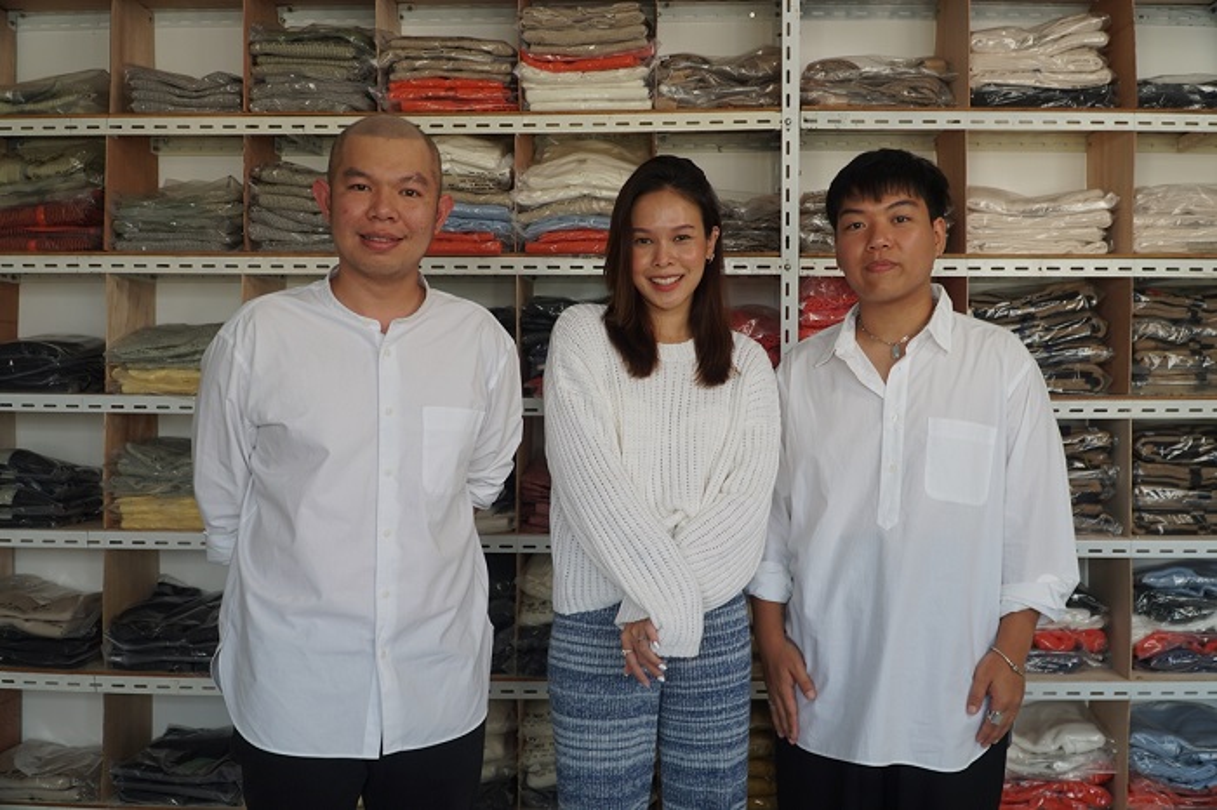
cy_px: 405
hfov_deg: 53.2
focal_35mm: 36
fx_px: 1216
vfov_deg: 36.8
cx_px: 608
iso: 125
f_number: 4
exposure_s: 1/60
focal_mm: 24
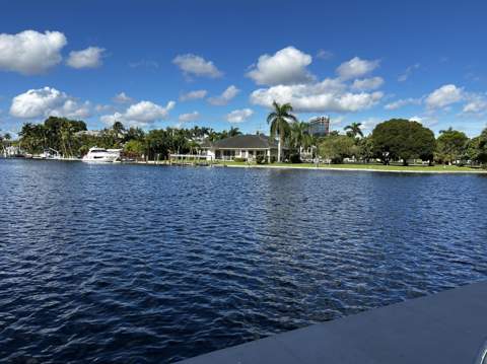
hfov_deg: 67.4
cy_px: 182
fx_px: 365
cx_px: 244
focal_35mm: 26
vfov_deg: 53.0
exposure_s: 1/4444
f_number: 1.5
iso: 50
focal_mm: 5.7
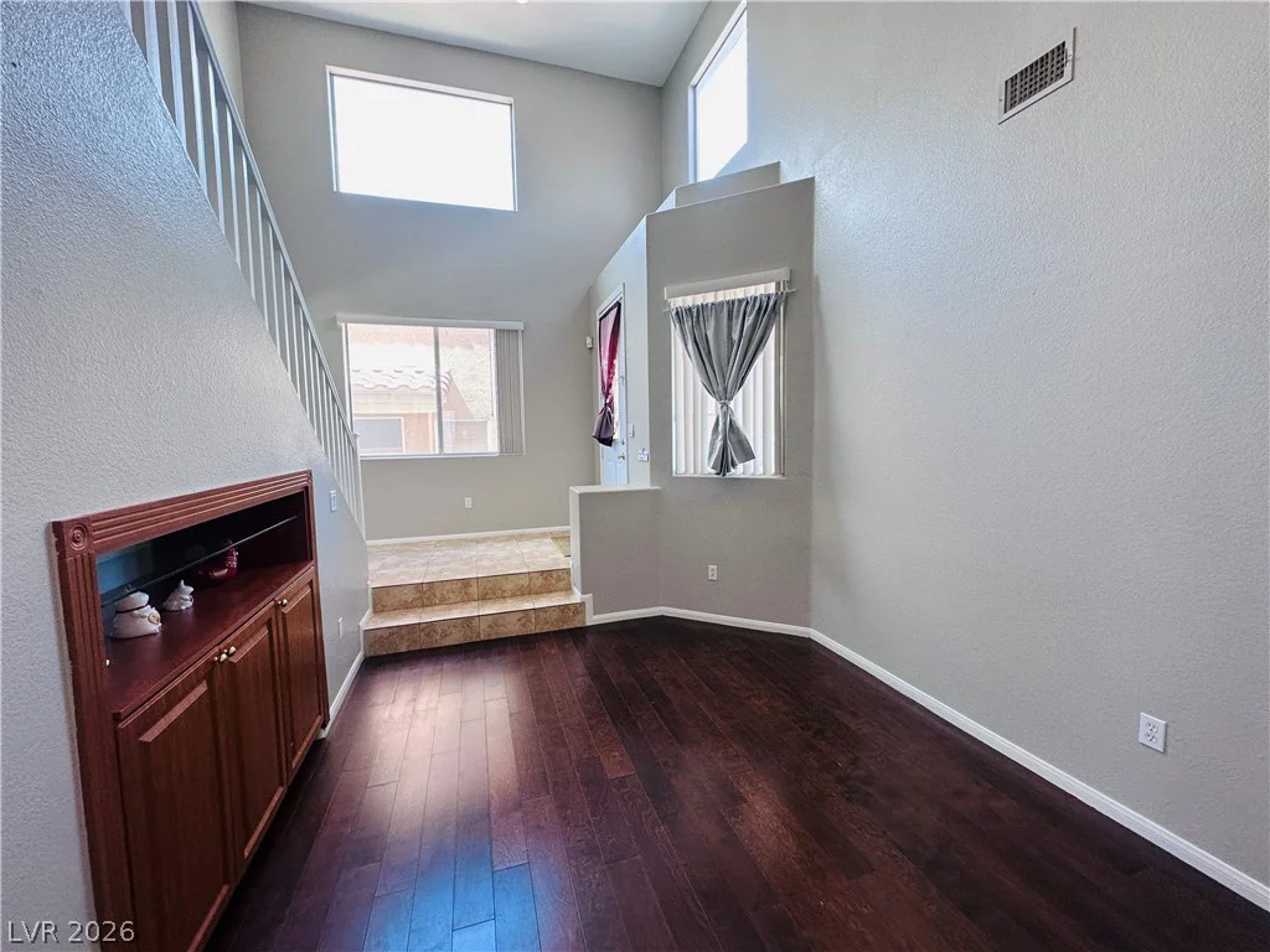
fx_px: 514
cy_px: 476
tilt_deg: -3.5
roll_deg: +1.1
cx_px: 635
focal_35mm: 14
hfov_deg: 102.1
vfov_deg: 85.7
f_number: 2.2
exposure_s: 1/120
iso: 125
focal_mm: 2.22
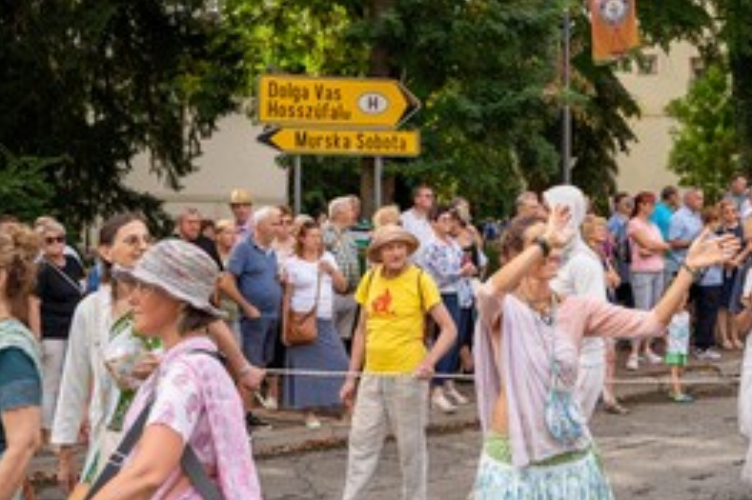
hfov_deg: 41.0
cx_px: 446
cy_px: 109
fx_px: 1002
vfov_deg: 27.5
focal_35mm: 48
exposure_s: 1/200
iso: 100
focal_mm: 28
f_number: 4
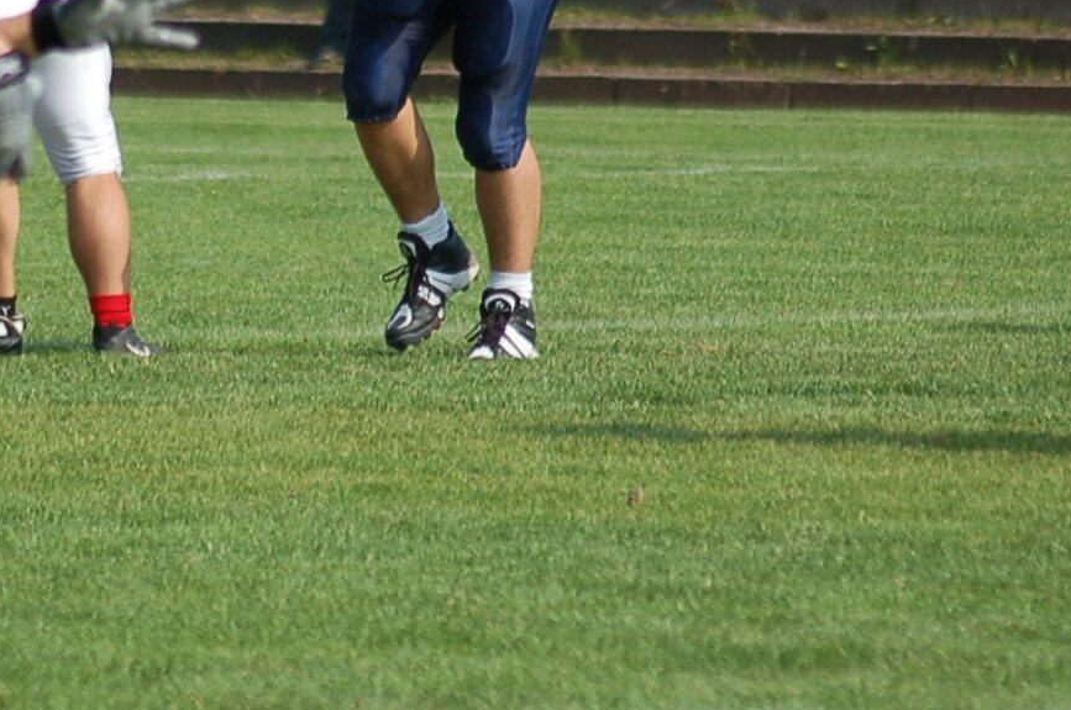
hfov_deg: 3.6
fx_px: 16959
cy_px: 254
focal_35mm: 571
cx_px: 126
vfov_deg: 2.4
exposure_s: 1/1250
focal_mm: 150
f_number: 4.5
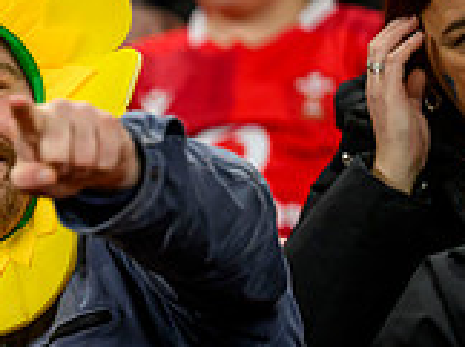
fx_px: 6935
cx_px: -344
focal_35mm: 517
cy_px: 239
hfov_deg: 3.8
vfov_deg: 2.9
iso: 2000
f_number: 3.2
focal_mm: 150
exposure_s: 1/1250
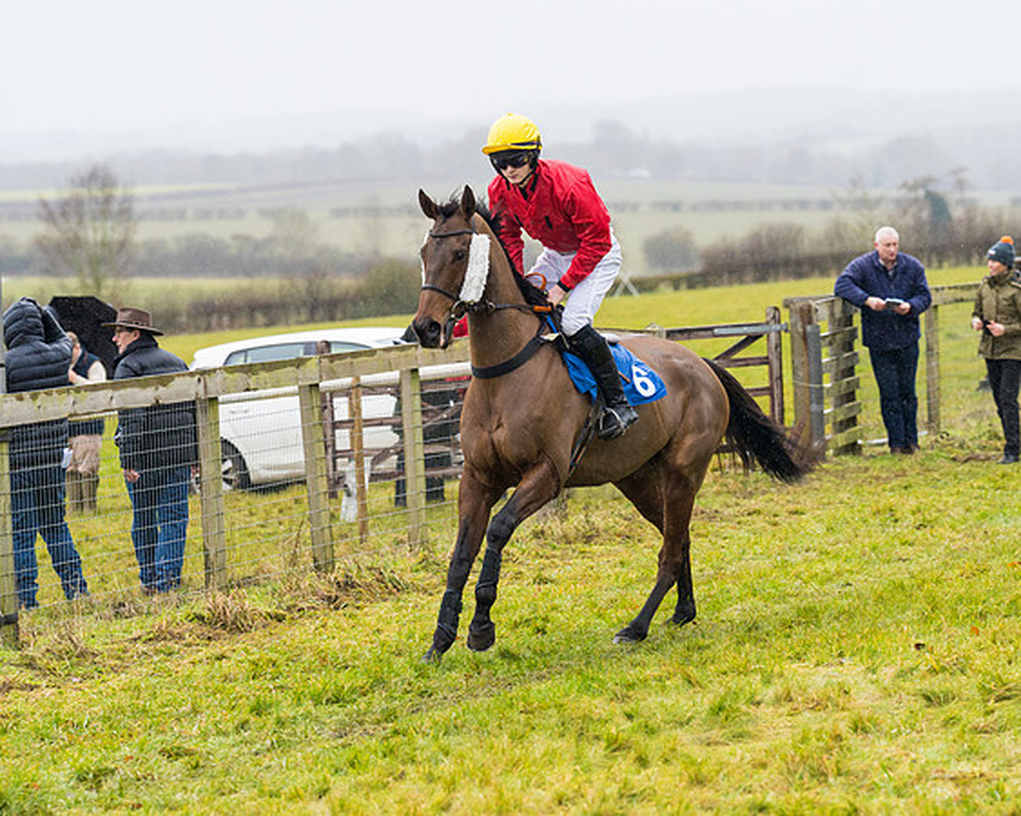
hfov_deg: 12.0
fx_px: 4873
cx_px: 504
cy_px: 432
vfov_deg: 9.6
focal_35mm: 161
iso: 800
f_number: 4
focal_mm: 135
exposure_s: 1/1000
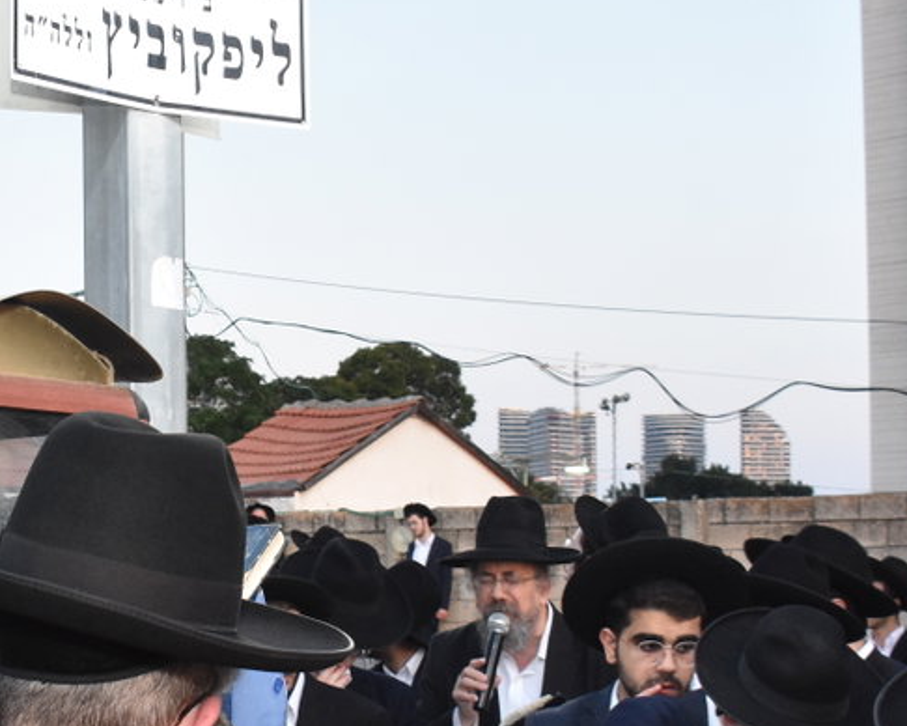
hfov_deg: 25.2
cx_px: 80
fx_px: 1960
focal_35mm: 73
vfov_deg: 20.8
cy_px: 531
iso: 1250
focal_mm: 18
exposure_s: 1/80
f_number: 6.3
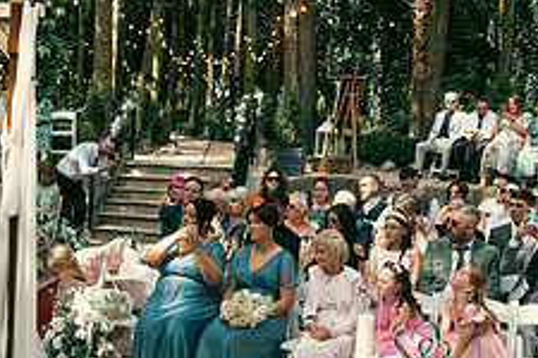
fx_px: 926
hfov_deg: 31.6
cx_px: 112
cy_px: 171
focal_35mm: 62
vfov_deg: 21.9
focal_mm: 24
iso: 125
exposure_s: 1/200
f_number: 3.5
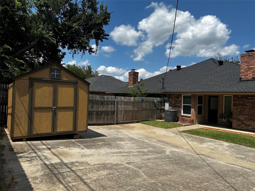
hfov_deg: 71.6
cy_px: 96
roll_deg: -2.3
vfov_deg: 56.8
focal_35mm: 24
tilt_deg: -1.4
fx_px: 177
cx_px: 128
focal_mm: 6.86
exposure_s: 1/6623
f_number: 1.78
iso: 80
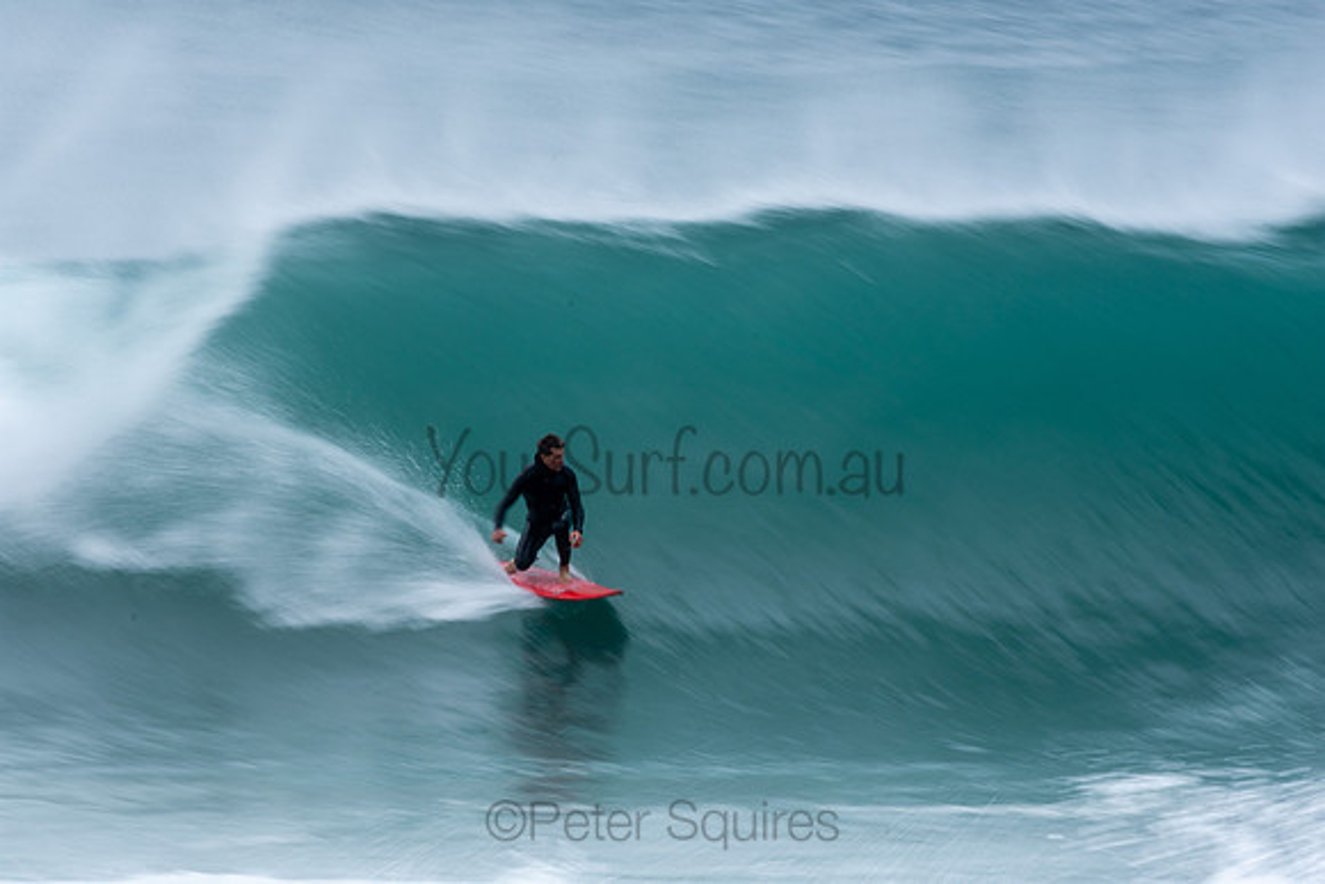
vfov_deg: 1.8
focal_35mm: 750
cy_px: 442
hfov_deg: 2.7
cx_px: 662
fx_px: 27609
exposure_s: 1/20
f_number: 22
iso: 100
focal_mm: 500
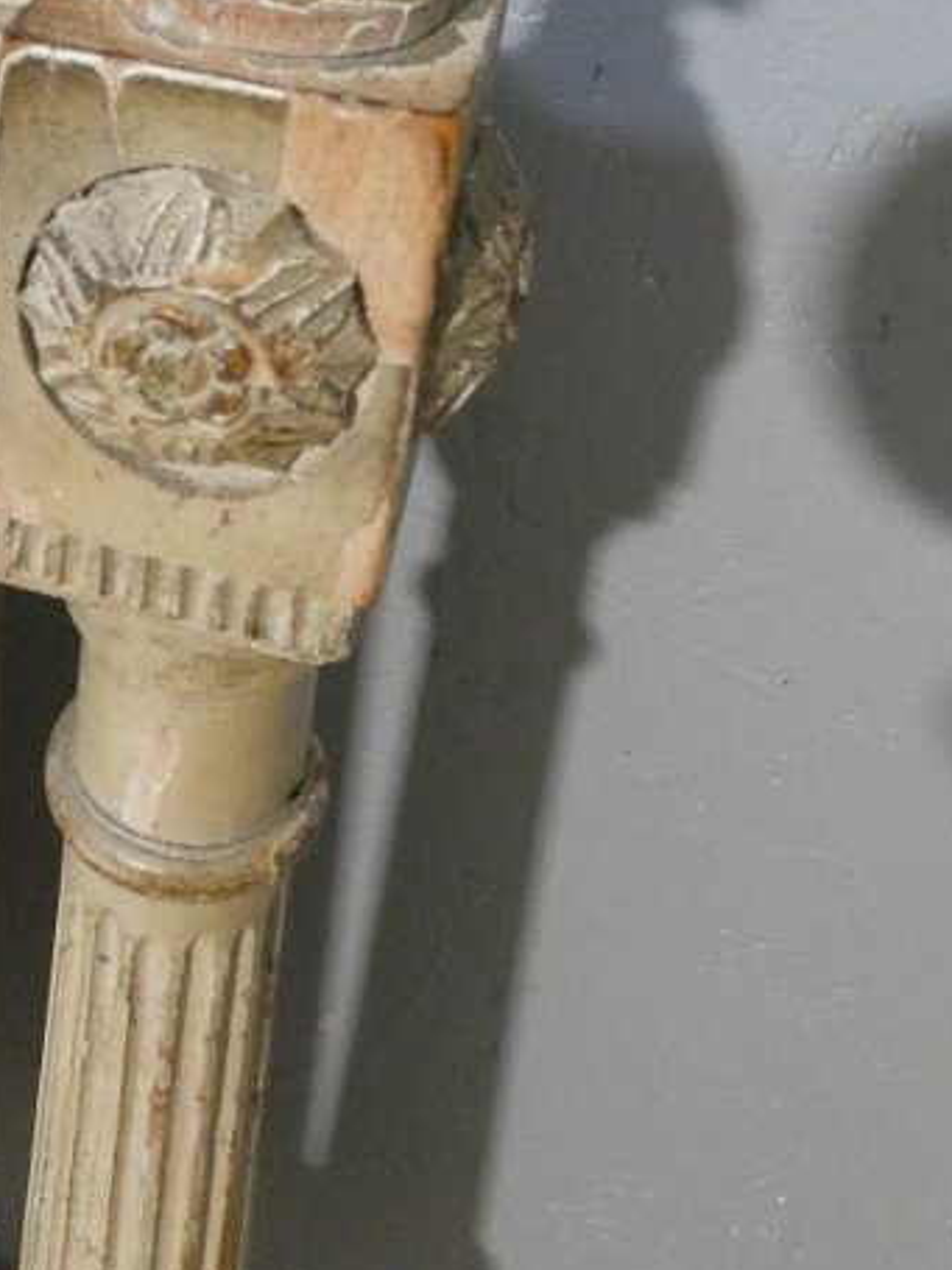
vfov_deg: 39.1
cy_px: 126
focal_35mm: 45
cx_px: 28
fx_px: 1651
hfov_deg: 30.2
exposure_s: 1/125
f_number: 2.8
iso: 1000
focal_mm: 3.6
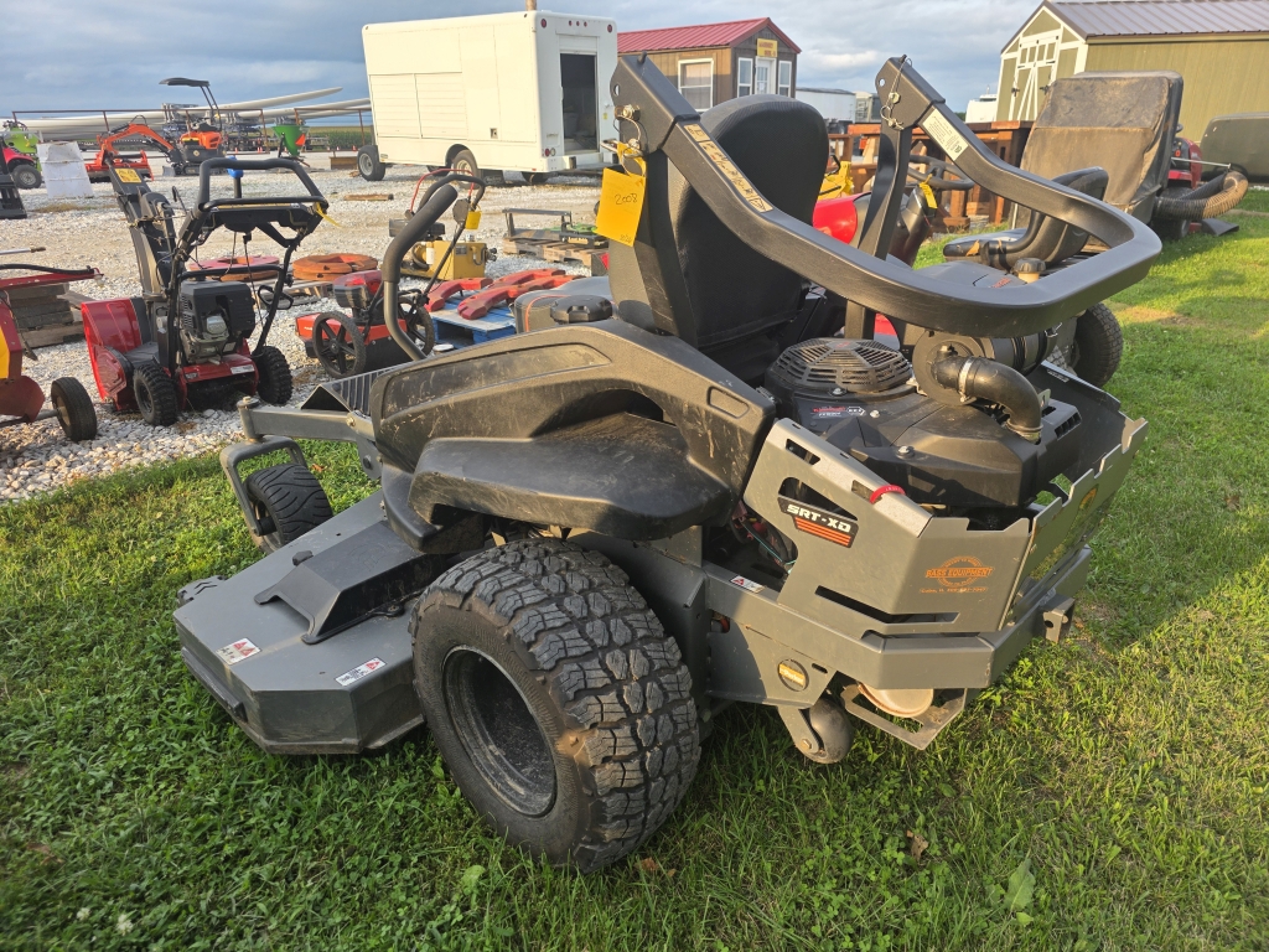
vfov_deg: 58.9
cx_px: 634
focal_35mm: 23
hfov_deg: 73.9
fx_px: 843
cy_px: 476
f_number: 1.7
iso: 32
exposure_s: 1/359
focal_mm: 6.3
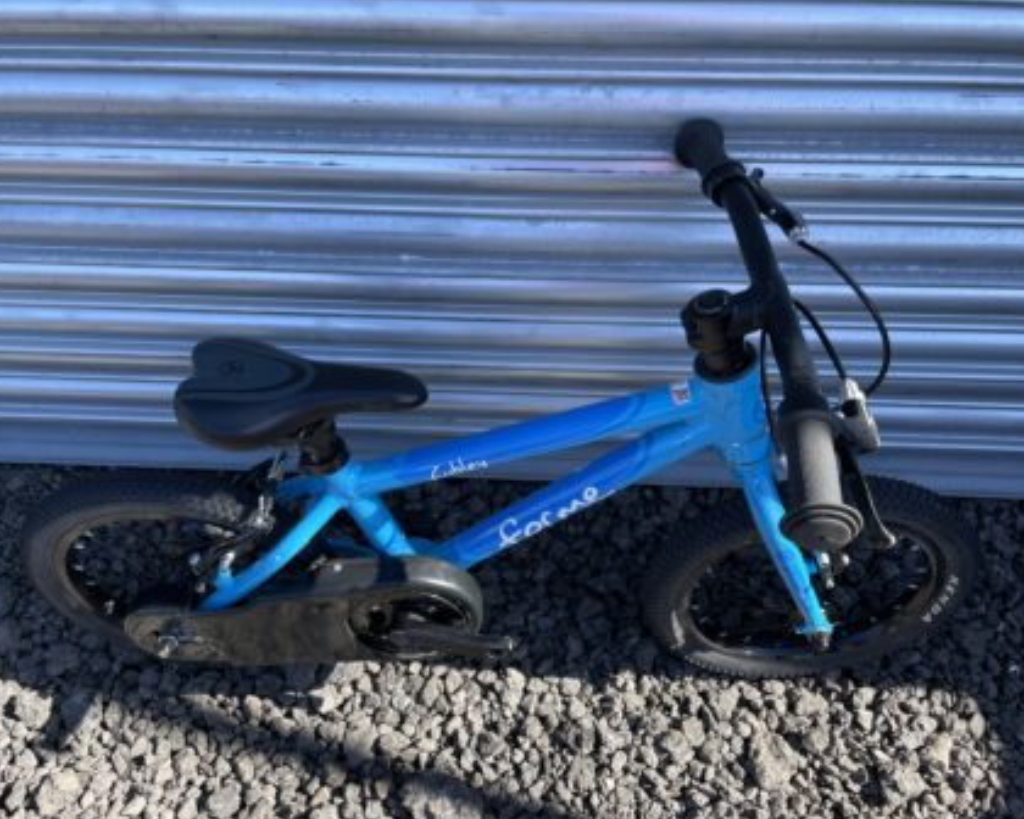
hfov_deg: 60.4
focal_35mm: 29
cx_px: 510
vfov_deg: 50.0
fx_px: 879
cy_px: 431
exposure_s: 1/658
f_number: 1.6
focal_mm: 4.2
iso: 32
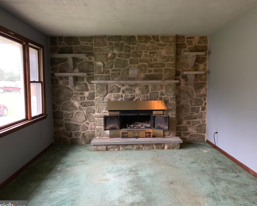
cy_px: 105
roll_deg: +1.0
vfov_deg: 51.5
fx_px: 213
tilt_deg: -4.3
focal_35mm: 28
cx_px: 135
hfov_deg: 62.2
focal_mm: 4.25
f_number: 1.8
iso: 640
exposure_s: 1/30
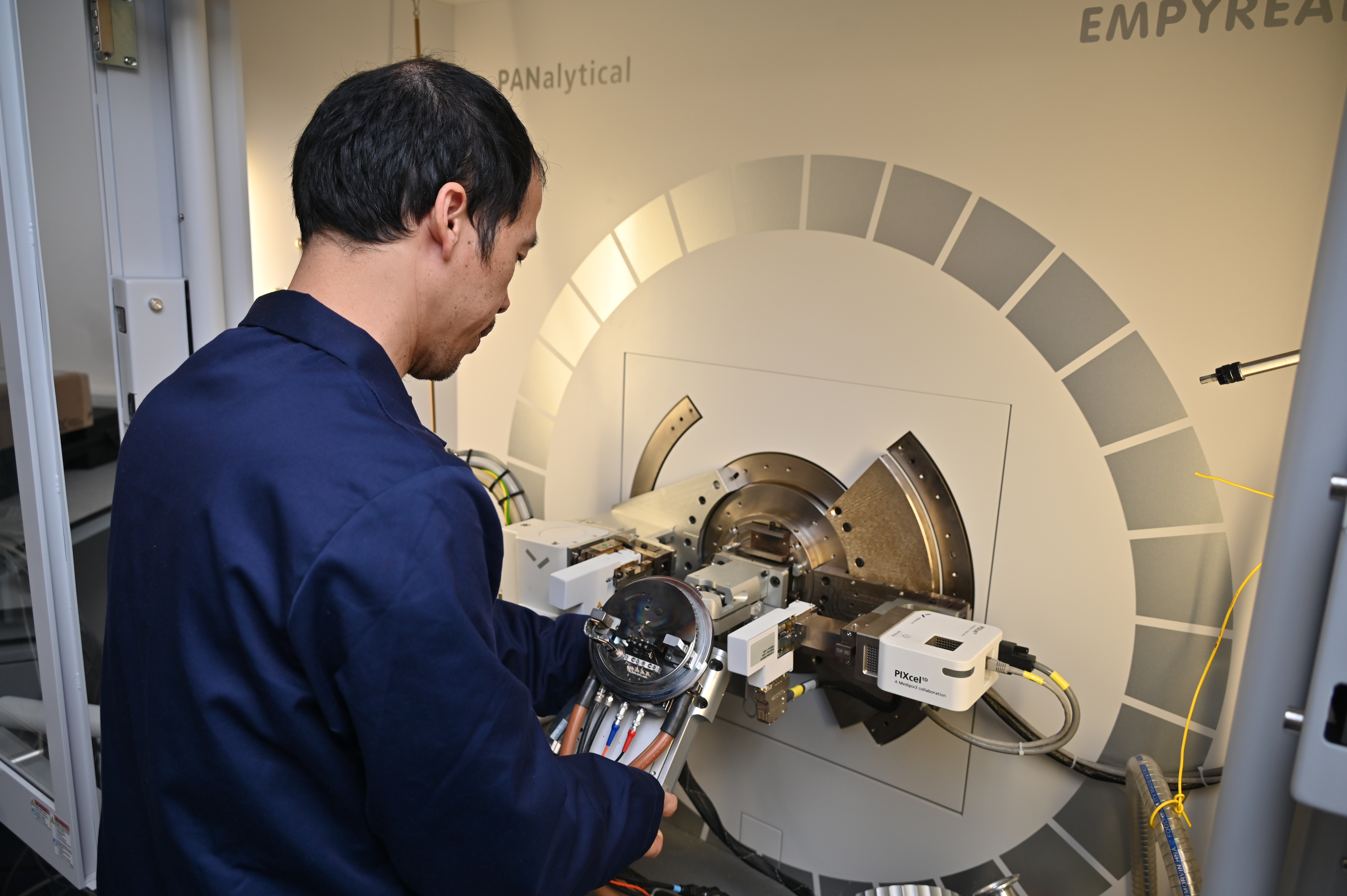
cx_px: 674
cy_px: 448
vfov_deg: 49.5
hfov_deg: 69.4
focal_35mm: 26
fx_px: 972
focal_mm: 26
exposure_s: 1/60
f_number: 4.2
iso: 220
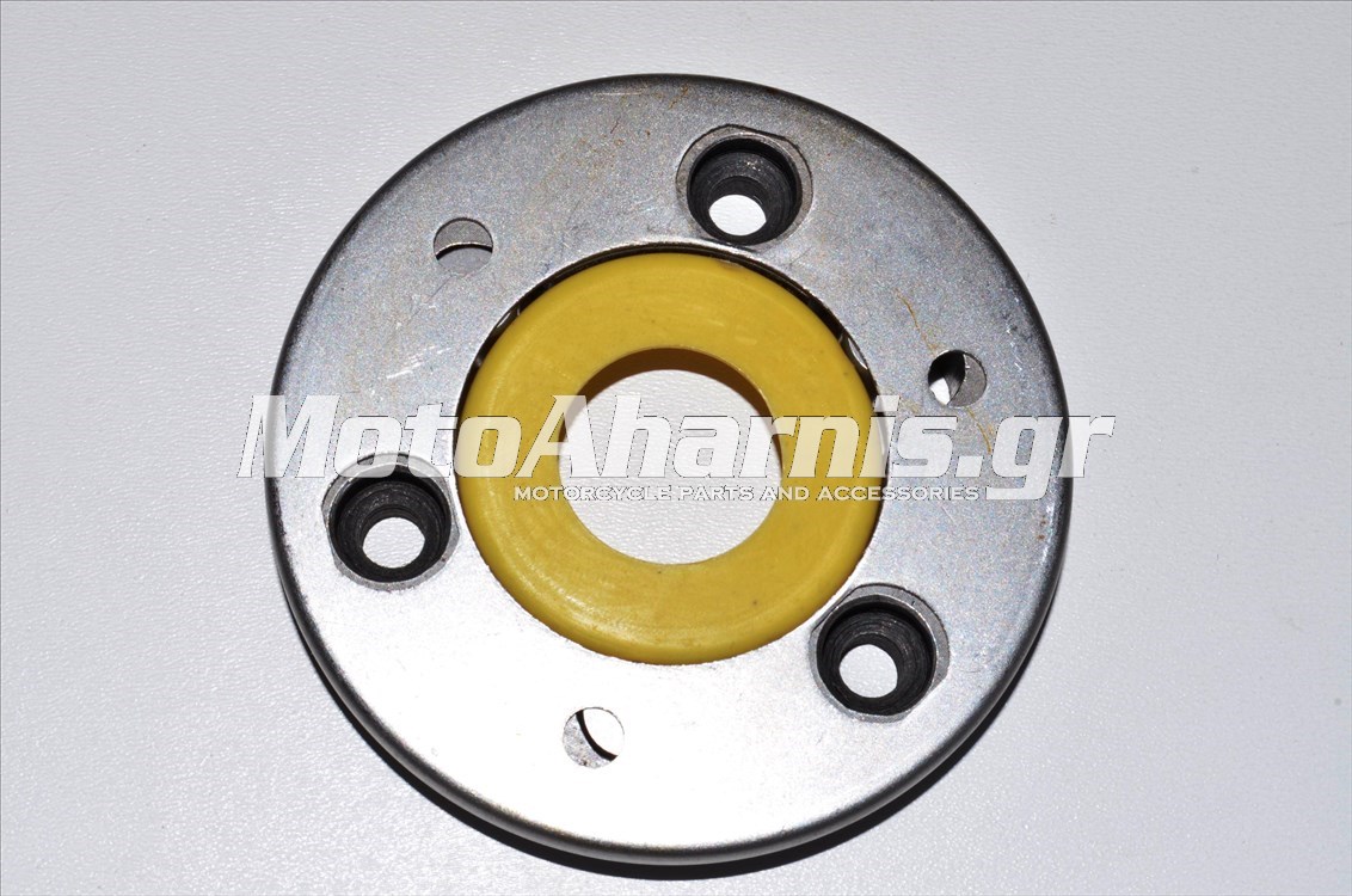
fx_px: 3092
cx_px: 676
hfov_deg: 24.7
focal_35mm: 82
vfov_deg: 16.5
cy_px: 448
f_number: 20
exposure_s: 1/125
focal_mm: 55
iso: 160
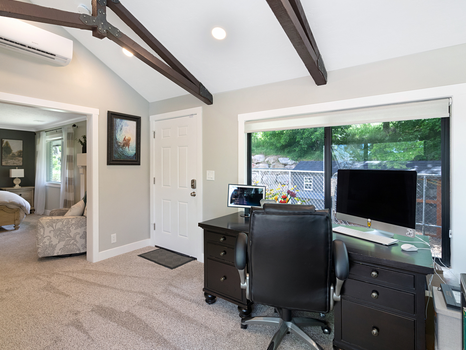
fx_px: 242
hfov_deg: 87.4
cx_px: 206
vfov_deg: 71.6
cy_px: 170
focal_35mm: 18
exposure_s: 1/4
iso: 800
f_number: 9
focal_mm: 16
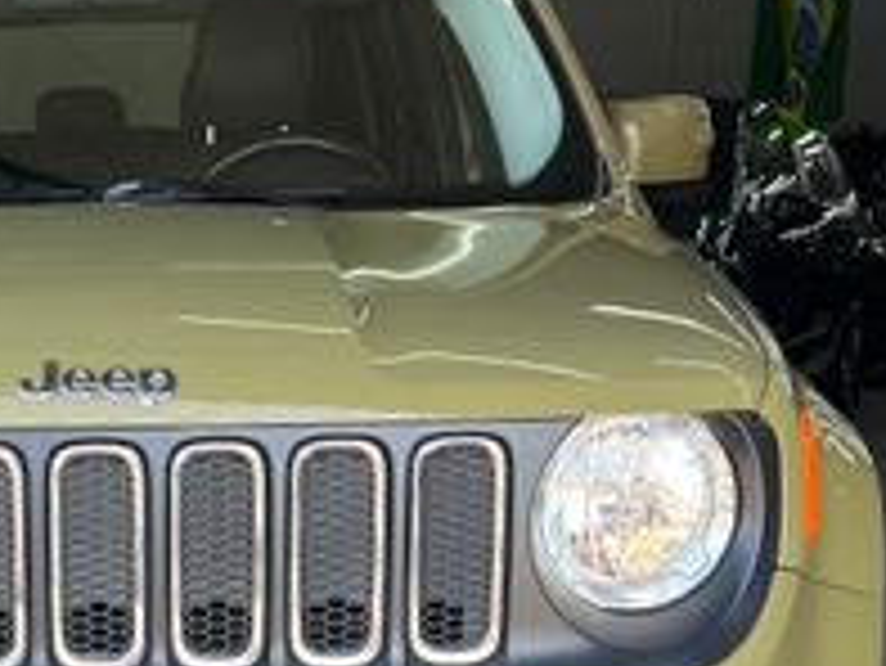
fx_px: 1588
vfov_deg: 22.8
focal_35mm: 62
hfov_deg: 29.8
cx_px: 85
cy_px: 662
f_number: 1.5
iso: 40
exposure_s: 1/120
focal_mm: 5.7
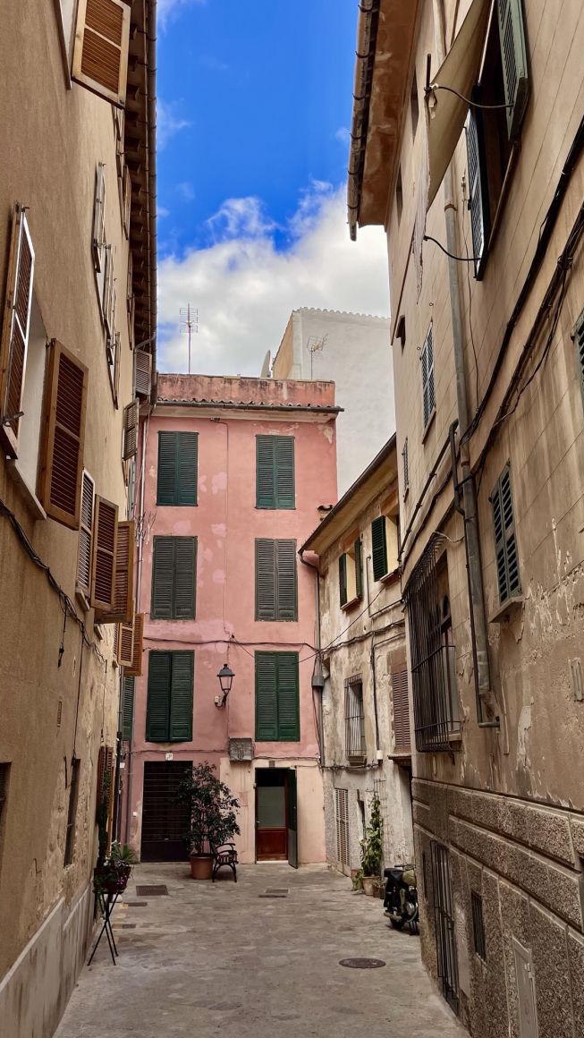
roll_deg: +0.9
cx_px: 262
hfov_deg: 40.2
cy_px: 523
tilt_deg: +14.6
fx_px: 798
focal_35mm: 29
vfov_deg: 66.1
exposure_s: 1/2179
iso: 50
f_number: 1.6
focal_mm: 5.1
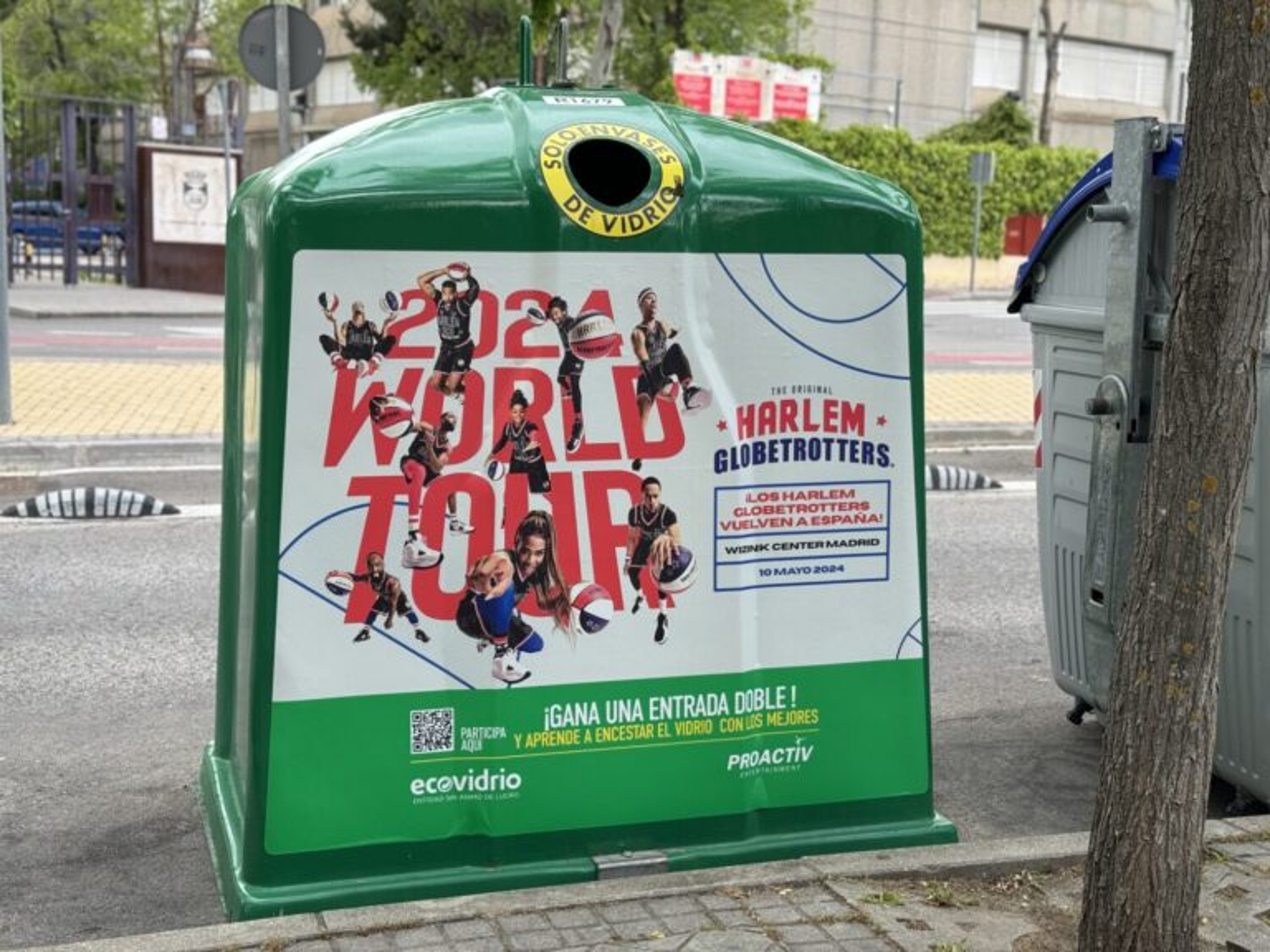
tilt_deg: -7.5
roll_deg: -2.0
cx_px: 635
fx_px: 1761
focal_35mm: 48
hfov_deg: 39.7
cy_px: 476
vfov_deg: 30.3
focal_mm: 6.76
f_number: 1.78
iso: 64
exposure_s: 1/664
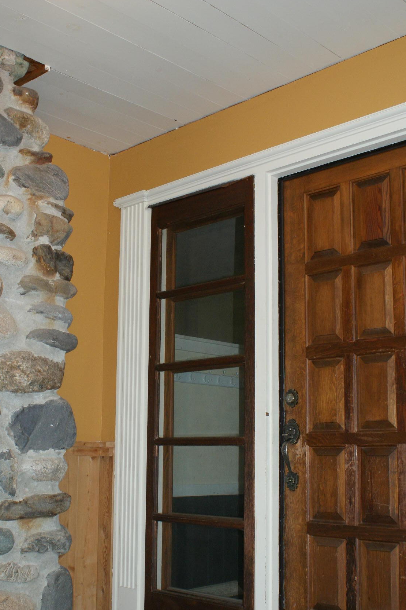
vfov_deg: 43.5
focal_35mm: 45
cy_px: 348
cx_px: 195
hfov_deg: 29.9
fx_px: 761
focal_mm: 26
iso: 400
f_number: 5.6
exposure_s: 1/60
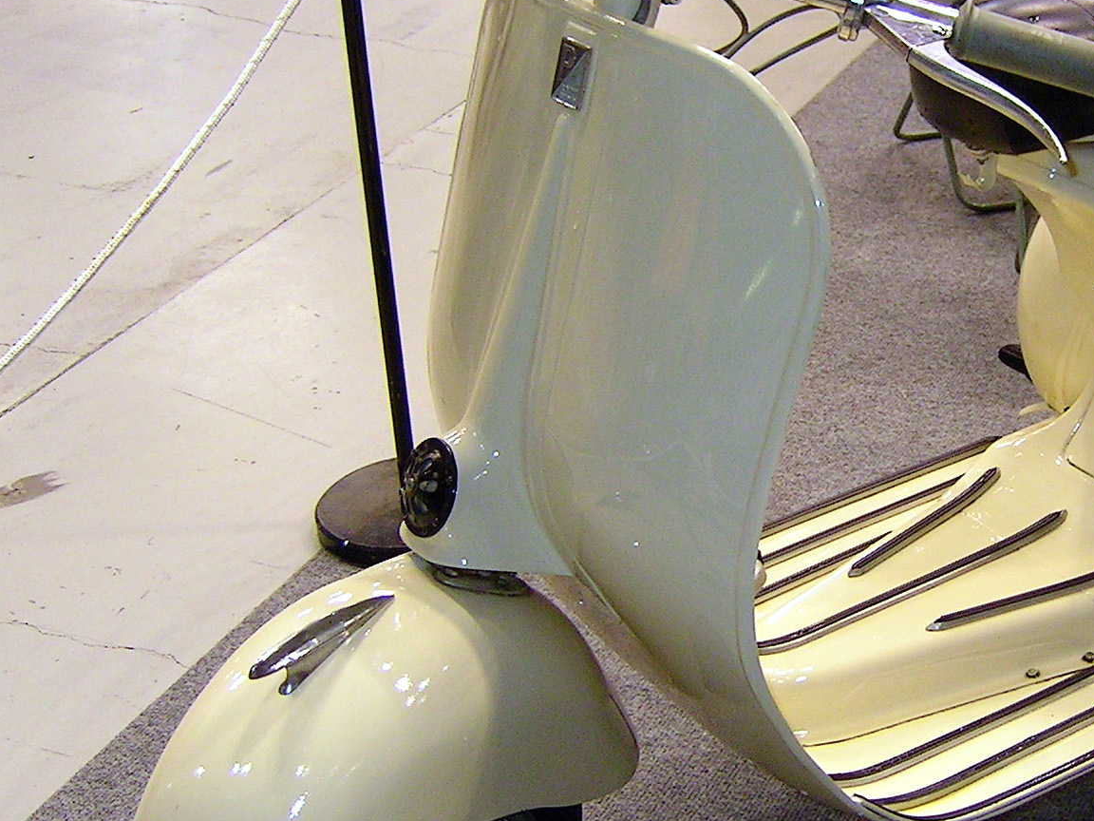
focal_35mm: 64
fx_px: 2023
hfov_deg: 29.6
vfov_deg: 22.9
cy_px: 457
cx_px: 864
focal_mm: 5.6
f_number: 2.8
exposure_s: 1/37.4
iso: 100
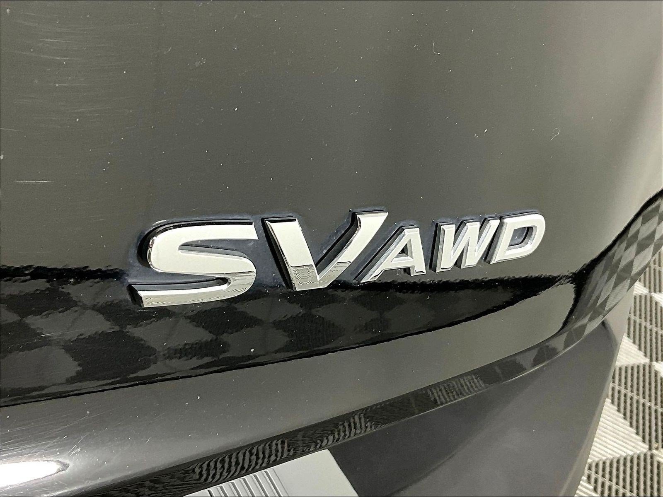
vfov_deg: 48.2
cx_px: 332
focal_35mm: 29
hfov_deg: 61.7
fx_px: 555
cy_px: 248
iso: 64
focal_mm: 3
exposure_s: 1/60
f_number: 1.8
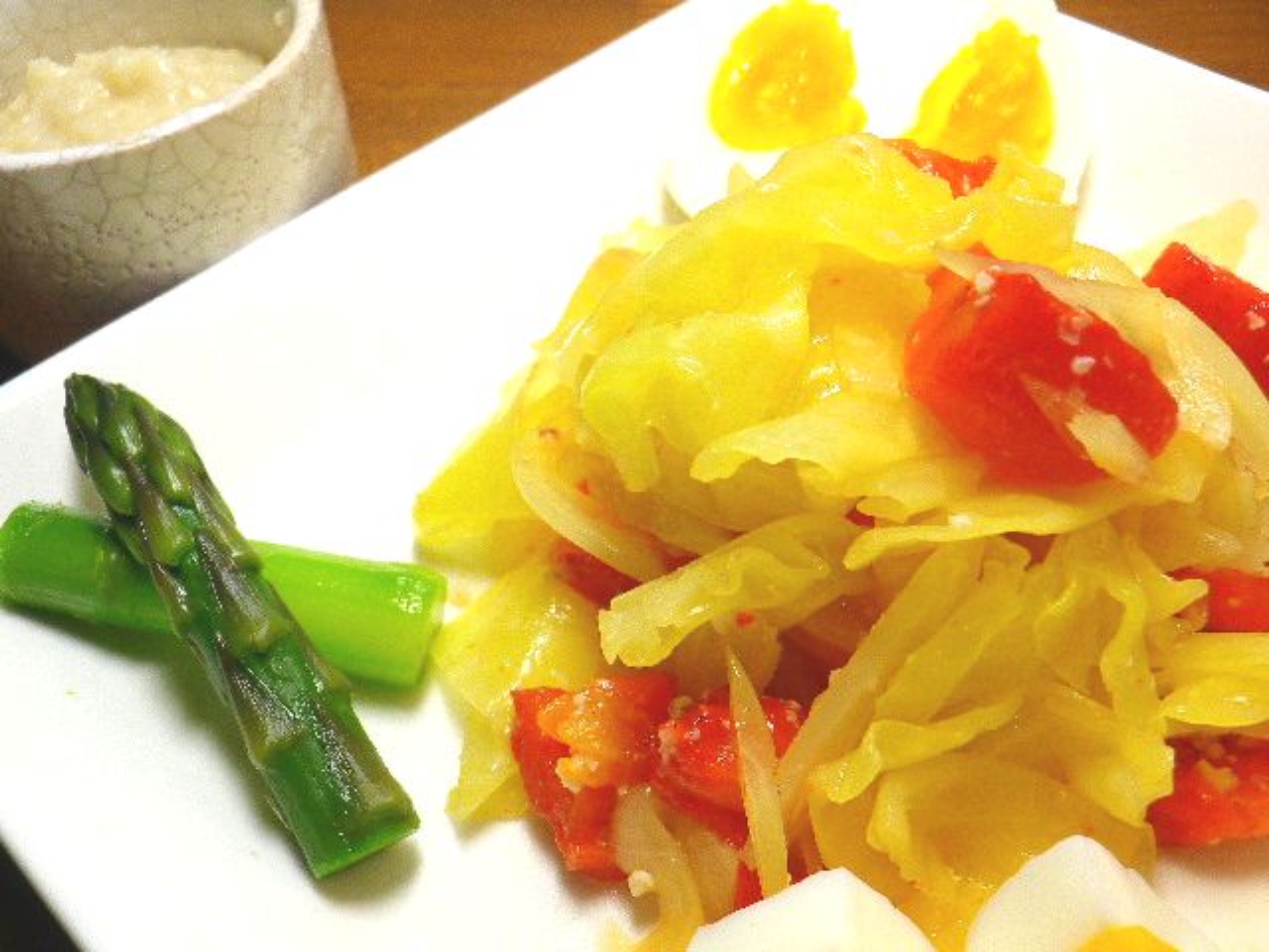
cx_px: 634
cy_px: 476
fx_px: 1503
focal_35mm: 41
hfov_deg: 45.8
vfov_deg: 35.1
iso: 100
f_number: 3.9
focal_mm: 7.3
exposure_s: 1/50
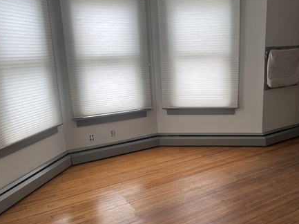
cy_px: 129
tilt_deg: -15.4
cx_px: 194
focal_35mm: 37
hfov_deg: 49.5
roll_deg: +1.2
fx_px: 319
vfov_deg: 38.5
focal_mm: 6.76
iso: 160
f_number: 1.78
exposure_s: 1/121
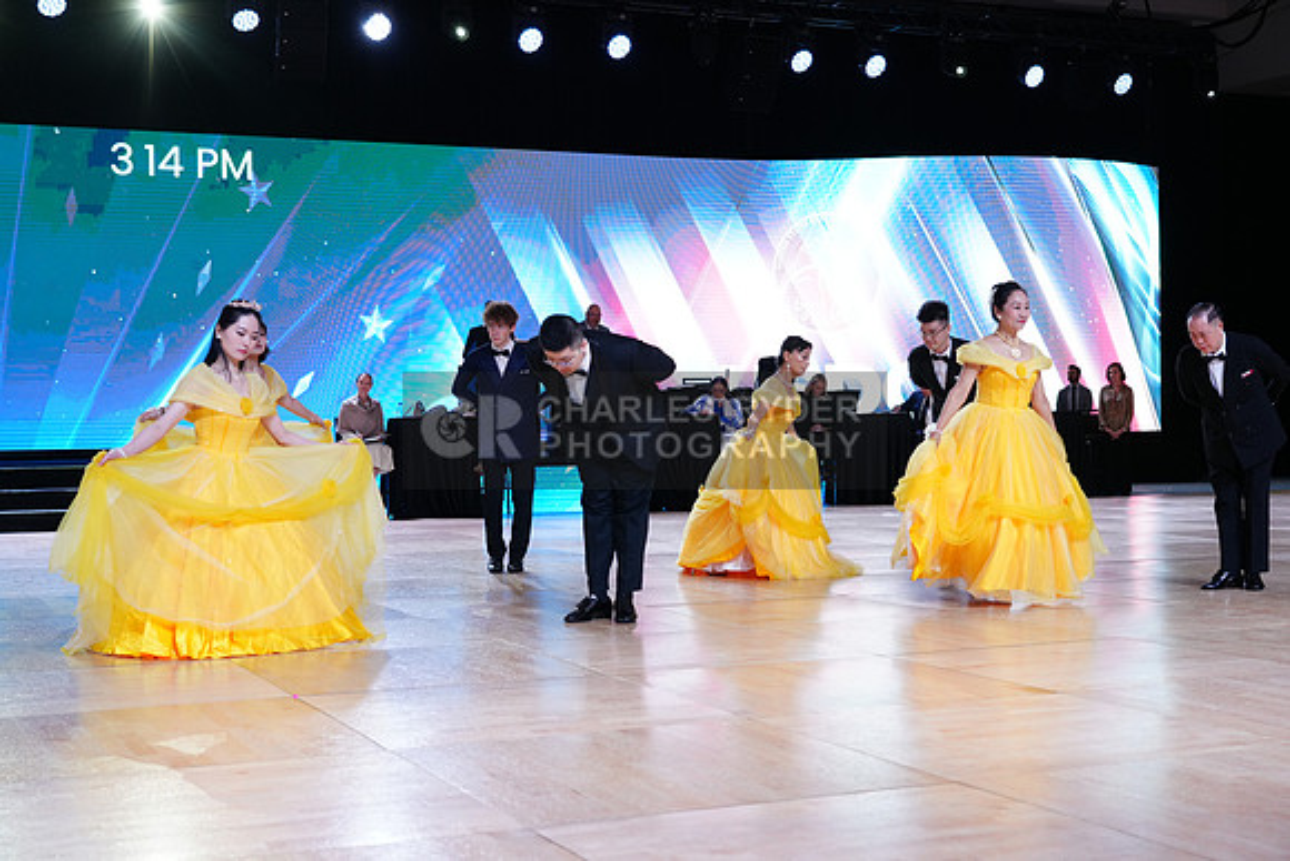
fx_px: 1792
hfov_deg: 39.6
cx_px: 645
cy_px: 430
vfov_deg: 27.0
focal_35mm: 50
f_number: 4
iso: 1600
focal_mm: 50
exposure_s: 1/500
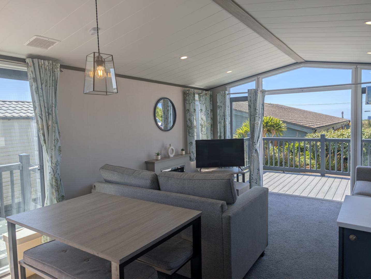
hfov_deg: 71.5
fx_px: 258
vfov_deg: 56.9
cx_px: 186
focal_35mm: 24
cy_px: 140
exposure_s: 1/684
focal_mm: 6.9
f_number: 1.68
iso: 20
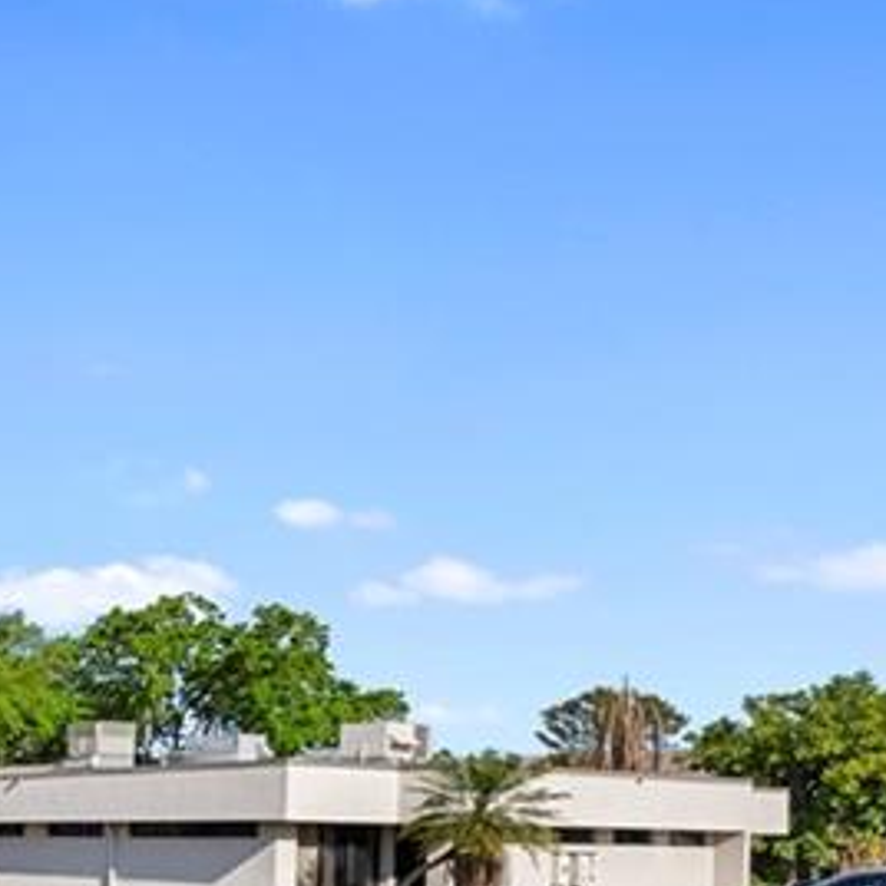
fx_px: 1129
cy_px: 874
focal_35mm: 39
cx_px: -450
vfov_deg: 38.3
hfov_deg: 28.1
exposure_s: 1/1600
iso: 640
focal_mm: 12
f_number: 7.1
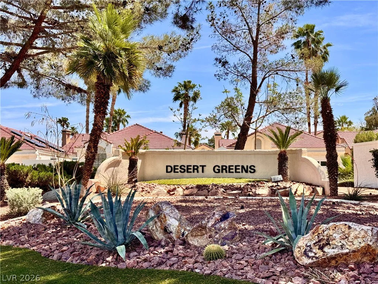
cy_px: 142
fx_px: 524
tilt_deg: +2.7
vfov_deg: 30.3
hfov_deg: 39.7
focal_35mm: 48
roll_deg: +0.0
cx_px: 189
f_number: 1.78
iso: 64
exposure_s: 1/4608
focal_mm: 6.76
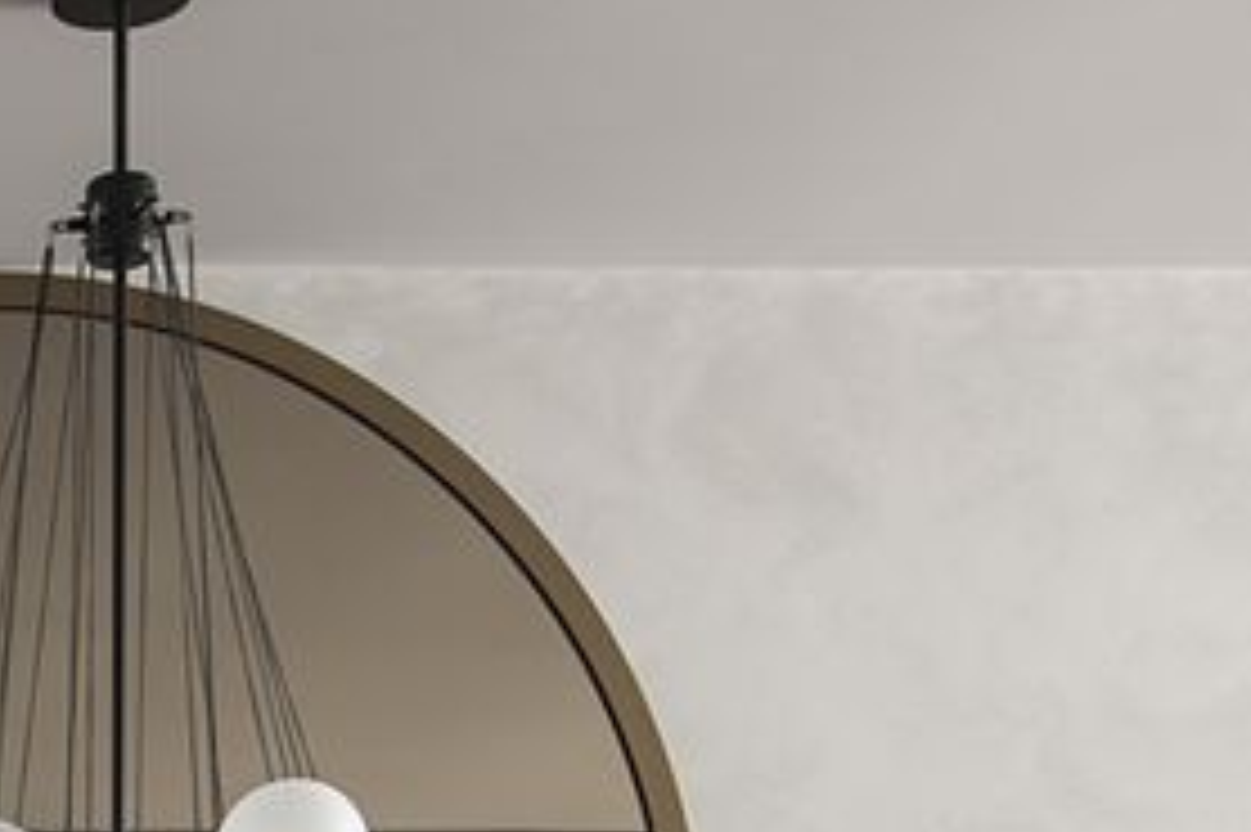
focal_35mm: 108
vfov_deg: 11.6
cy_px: 1585
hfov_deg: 16.4
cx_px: -886
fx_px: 3751
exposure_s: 1/5
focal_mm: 20
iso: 400
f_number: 9
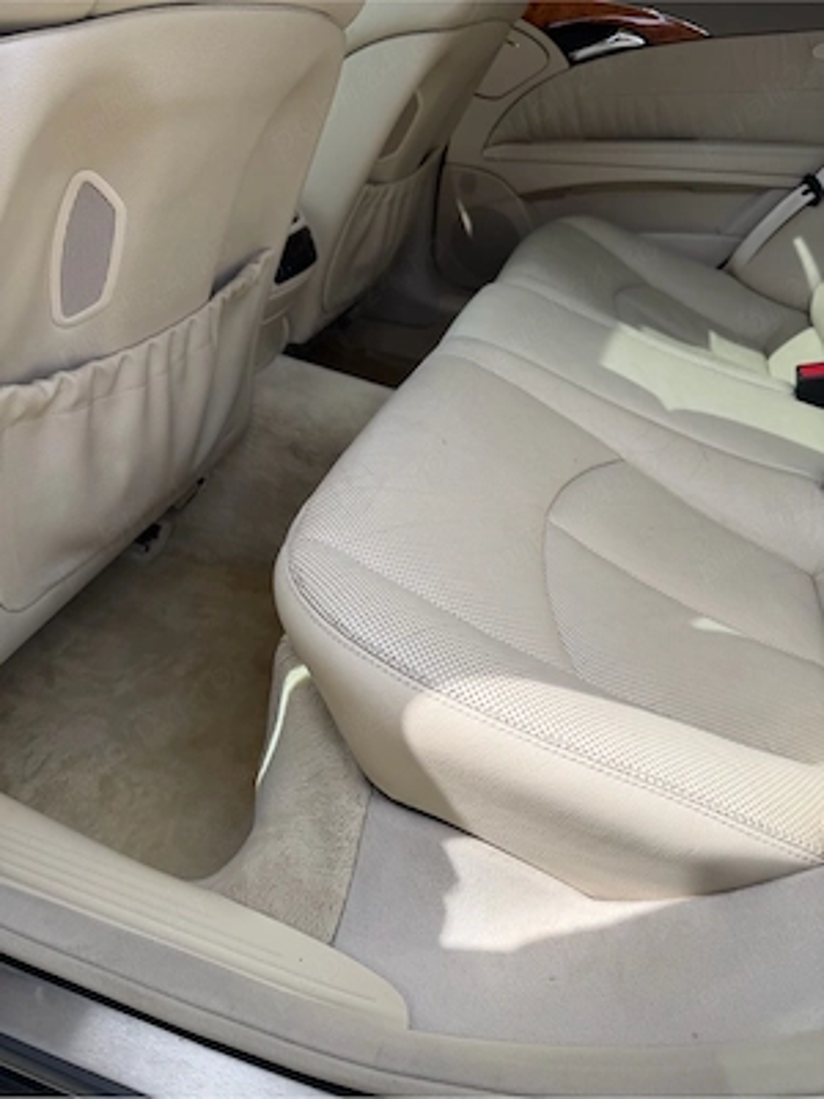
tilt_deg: -34.7
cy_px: 550
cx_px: 412
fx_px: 762
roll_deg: -4.9
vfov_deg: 71.6
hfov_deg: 56.8
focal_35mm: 24
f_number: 1.78
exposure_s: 1/1060
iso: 80
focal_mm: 6.76
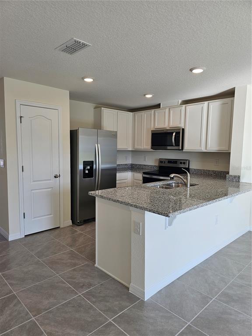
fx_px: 223
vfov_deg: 73.9
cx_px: 126
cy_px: 168
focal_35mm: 23
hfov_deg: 58.9
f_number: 1.7
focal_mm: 6.3
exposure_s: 1/120
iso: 32
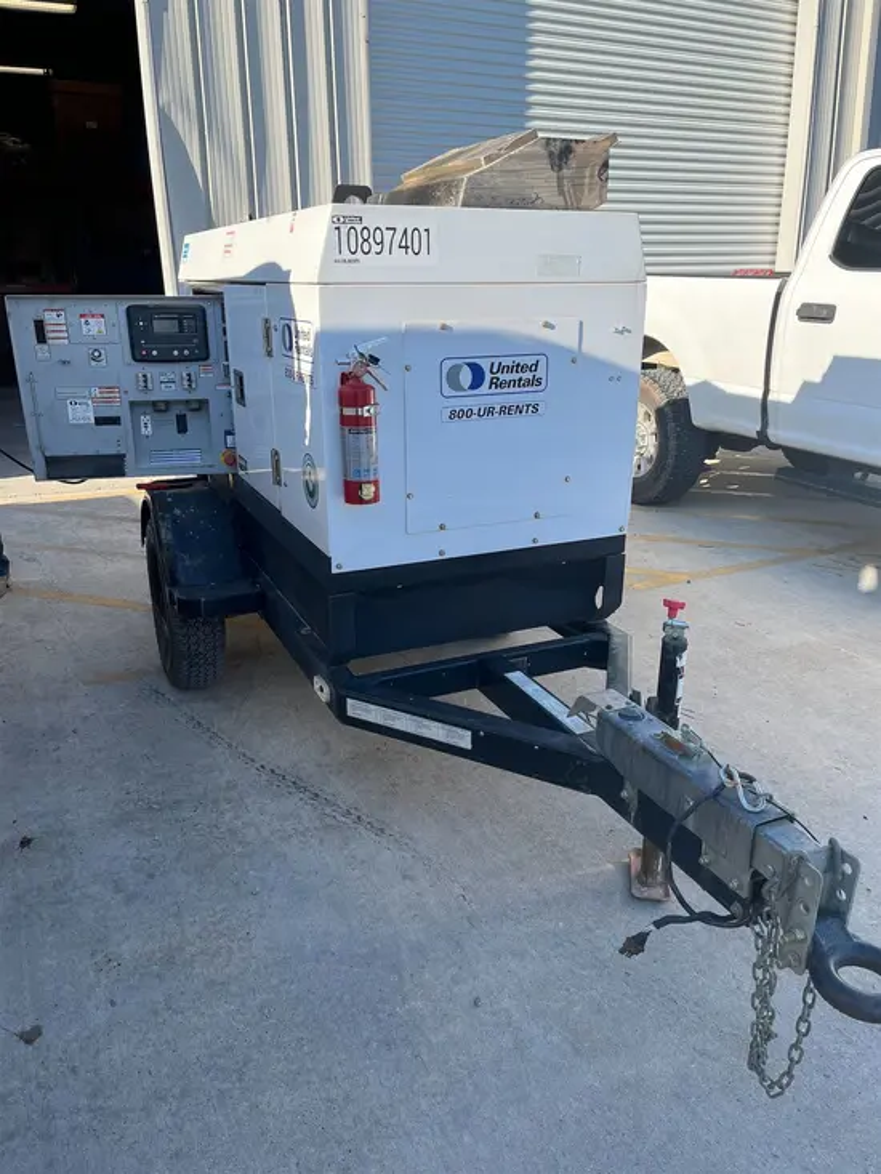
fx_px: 882
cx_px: 440
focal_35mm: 26
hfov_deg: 53.1
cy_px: 587
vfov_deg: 67.3
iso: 50
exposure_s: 1/1279
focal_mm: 5.1
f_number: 1.6
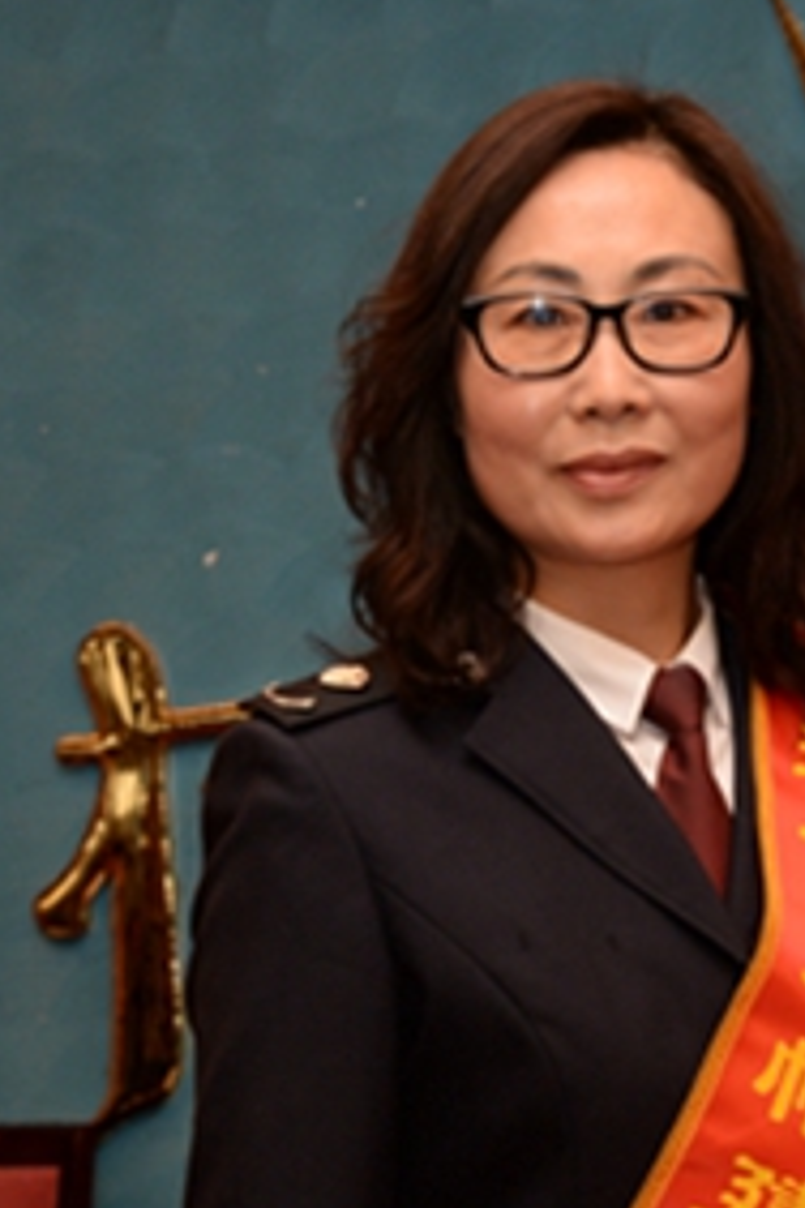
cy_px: 957
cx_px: 685
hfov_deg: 9.8
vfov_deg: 14.7
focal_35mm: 139
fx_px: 4662
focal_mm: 58
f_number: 9
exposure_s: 1/125
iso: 1600
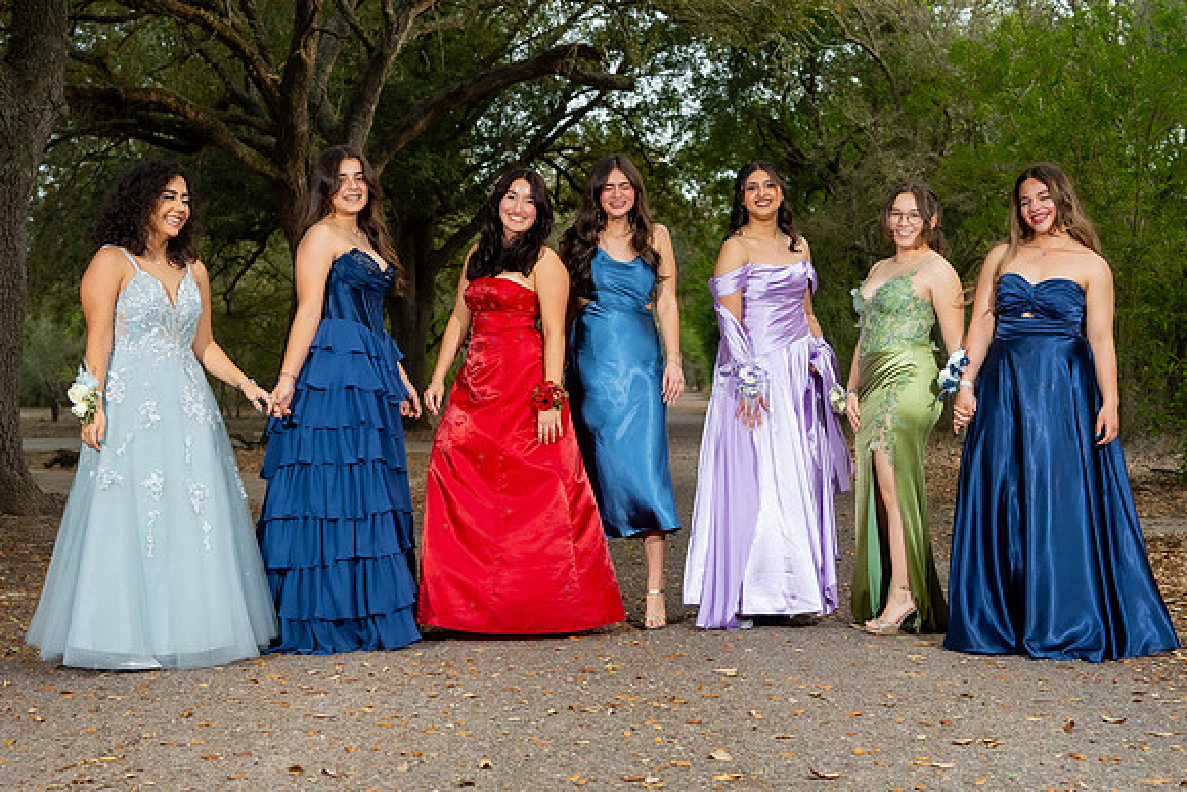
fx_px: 1715
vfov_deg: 26.0
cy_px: 396
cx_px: 594
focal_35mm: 52
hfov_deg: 38.2
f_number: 3.2
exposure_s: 1/200
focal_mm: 35
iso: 250
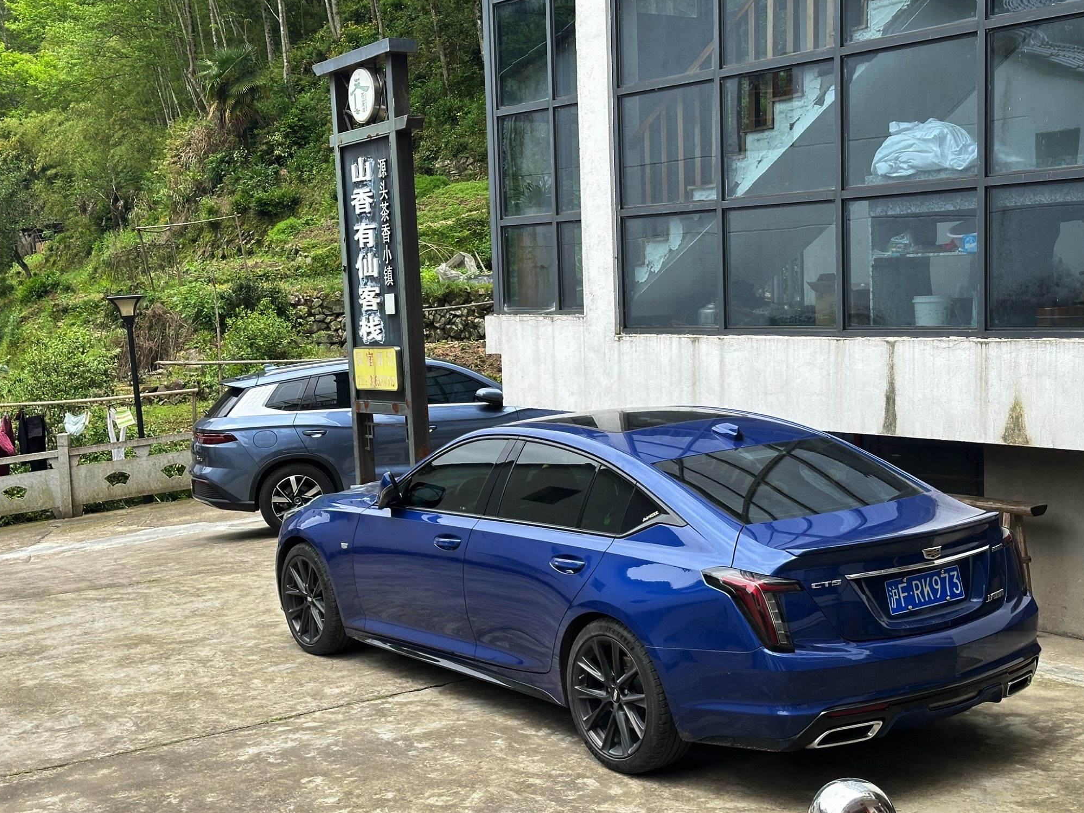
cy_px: 409
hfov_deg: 38.9
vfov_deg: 29.7
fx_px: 1535
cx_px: 546
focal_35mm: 49
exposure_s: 1/1453
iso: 64
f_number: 1.78
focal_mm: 6.86
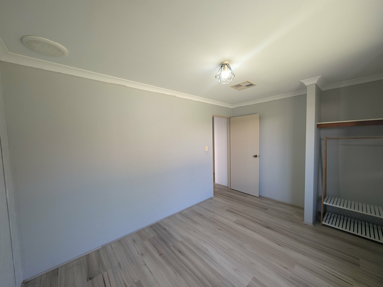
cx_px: 192
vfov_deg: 94.5
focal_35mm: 12
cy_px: 144
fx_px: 133
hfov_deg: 110.5
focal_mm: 2.02
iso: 72
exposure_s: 1/90
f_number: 1.7
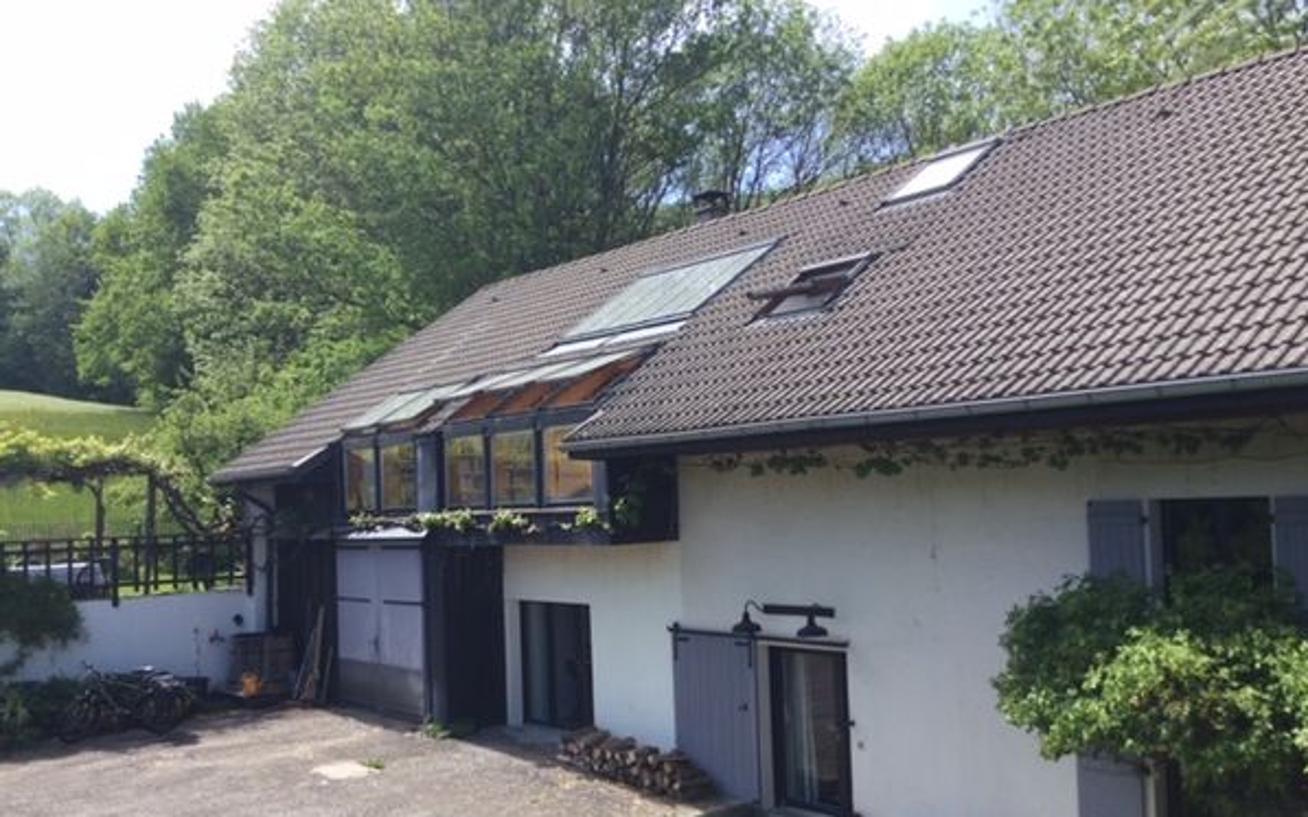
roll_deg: +0.3
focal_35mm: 33
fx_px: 1176
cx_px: 655
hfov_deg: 58.1
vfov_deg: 38.2
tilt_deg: +1.1
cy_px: 491
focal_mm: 3.3
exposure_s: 1/543
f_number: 2.4
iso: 25
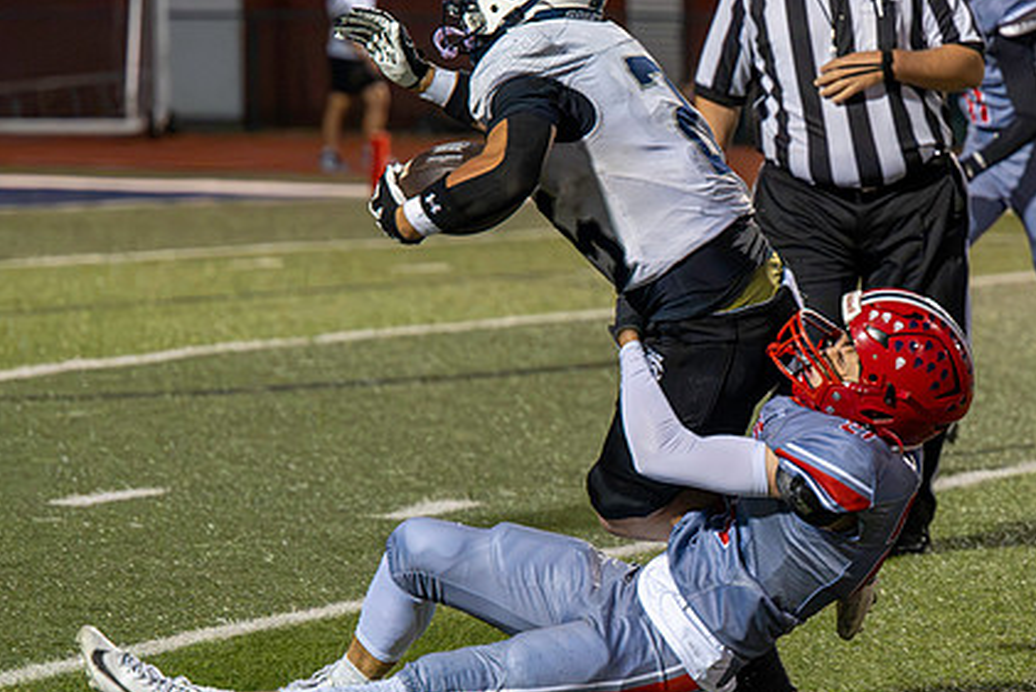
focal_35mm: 260
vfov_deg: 5.3
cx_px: 760
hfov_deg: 7.9
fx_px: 7484
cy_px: 481
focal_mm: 145
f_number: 4
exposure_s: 1/640
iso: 9000
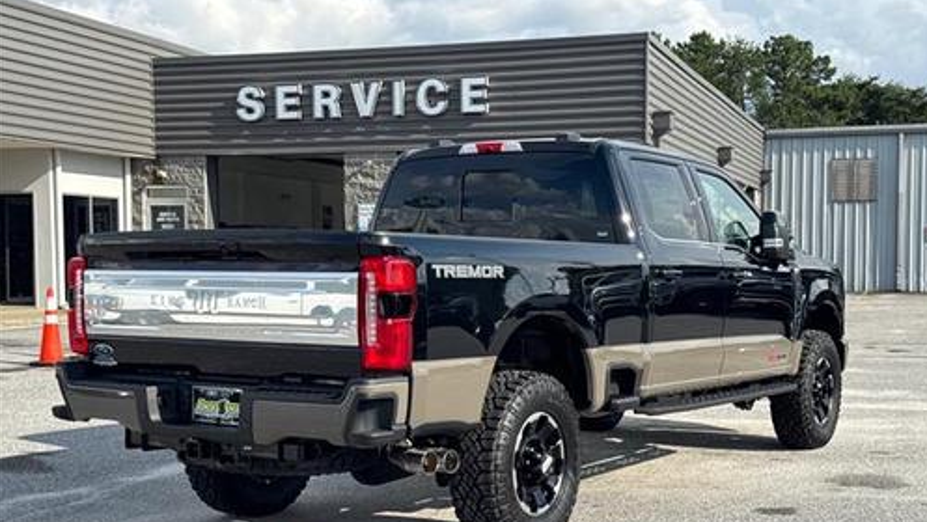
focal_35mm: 53
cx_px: 468
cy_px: 334
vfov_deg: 22.6
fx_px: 1303
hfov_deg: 39.2
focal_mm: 6.76
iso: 64
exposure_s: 1/3096
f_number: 1.78
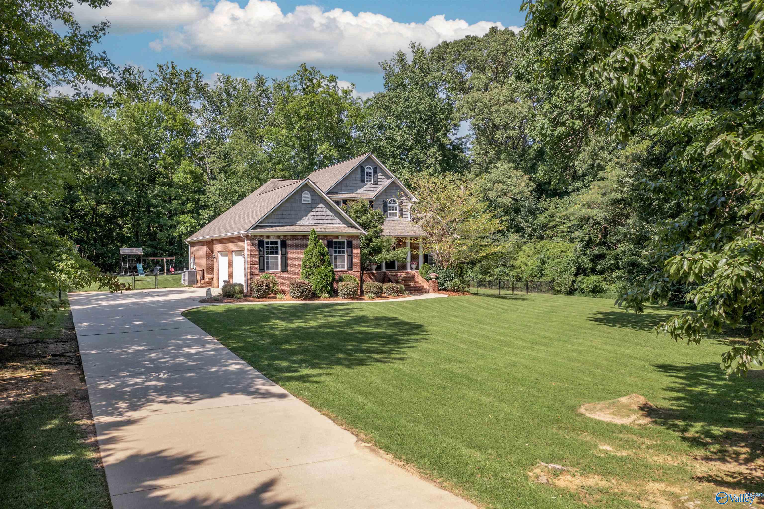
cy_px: 254
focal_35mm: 28
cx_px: 382
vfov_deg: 46.4
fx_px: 594
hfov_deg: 65.5
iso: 100
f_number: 3.2
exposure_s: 1/160
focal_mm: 10.26
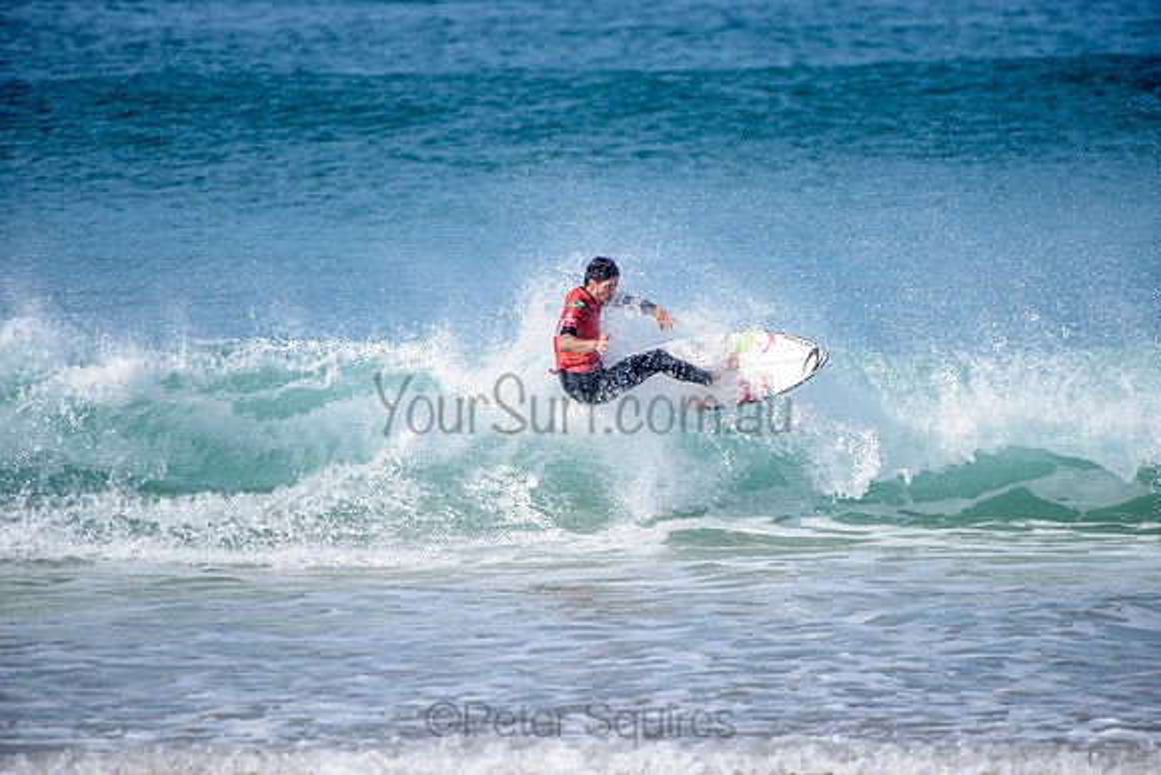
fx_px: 16128
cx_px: 580
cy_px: 388
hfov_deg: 4.1
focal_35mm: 500
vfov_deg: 2.8
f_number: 5.6
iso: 160
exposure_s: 1/2000
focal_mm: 500
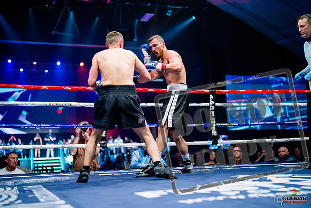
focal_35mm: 50
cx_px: 156
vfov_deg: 27.0
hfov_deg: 39.6
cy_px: 104
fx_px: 432
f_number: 1.4
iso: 6400
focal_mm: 50
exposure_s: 1/1600
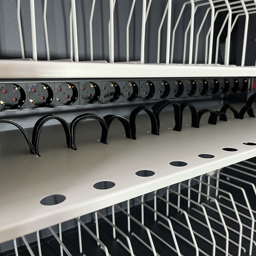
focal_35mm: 31
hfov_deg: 52.3
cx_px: 150
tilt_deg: -12.1
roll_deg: +0.5
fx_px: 259
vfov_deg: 52.5
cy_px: 127
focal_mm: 5.1
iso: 80
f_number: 1.6
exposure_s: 1/50
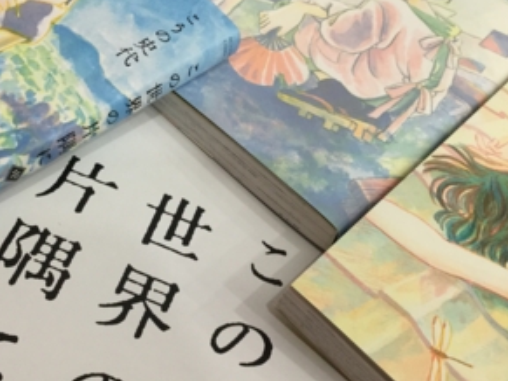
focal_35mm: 48
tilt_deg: -54.8
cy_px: 229
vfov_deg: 30.2
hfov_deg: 39.4
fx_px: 704
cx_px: 192
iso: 100
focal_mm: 3.3
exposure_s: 1/33
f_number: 2.4
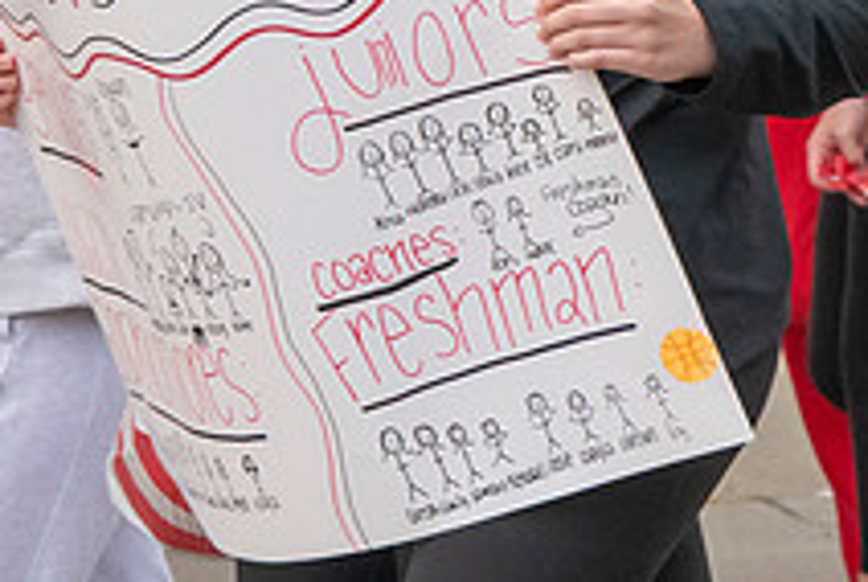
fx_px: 10551
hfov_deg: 4.7
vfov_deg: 3.2
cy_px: 18
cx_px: 1081
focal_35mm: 437
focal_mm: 160
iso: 3200
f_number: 11
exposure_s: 1/400
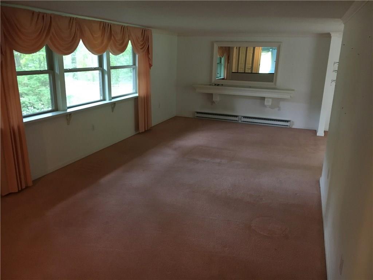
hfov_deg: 61.7
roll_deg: -0.7
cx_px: 186
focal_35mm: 29
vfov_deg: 48.2
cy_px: 140
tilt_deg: -14.7
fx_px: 312
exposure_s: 1/30
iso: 200
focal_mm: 4.15
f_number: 2.2
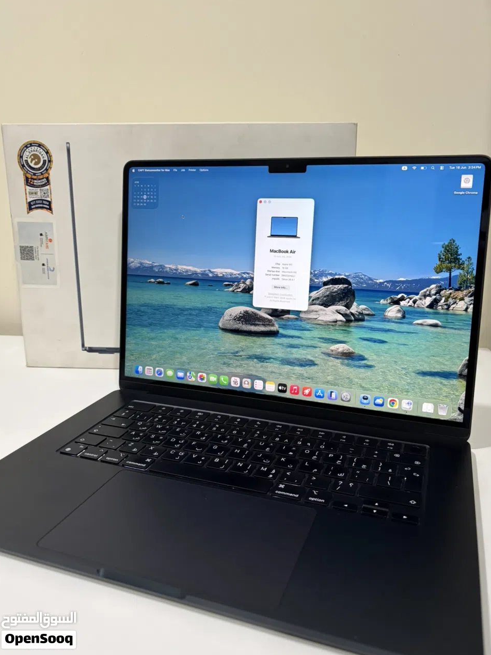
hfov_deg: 49.7
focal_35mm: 28
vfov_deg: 63.4
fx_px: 530
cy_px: 309
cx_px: 253
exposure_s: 1/60
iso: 200
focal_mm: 5.96
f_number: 1.6
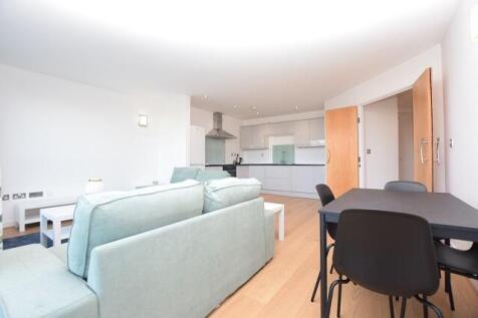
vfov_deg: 77.3
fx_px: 199
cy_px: 159
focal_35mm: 15
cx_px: 239
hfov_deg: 100.4
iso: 800
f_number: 5
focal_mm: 10
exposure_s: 1/100
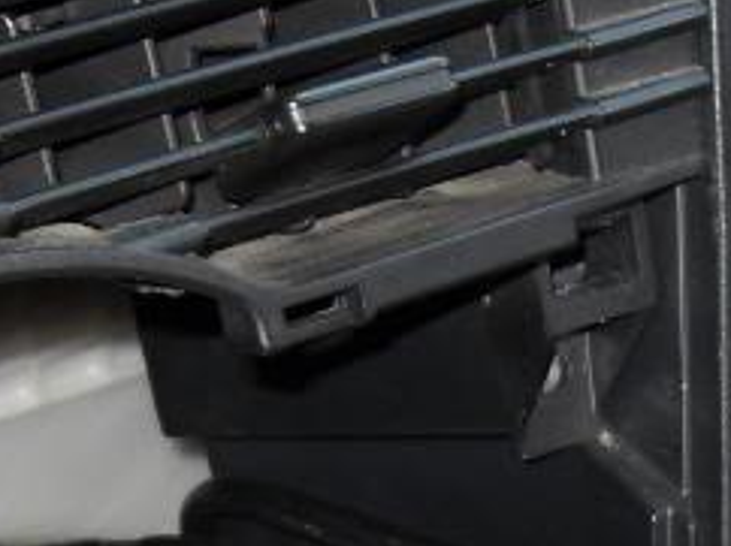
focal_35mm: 144
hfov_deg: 13.7
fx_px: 3038
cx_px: 523
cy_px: 935
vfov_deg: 9.8
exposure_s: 1/45
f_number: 2.8
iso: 100
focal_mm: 6.3
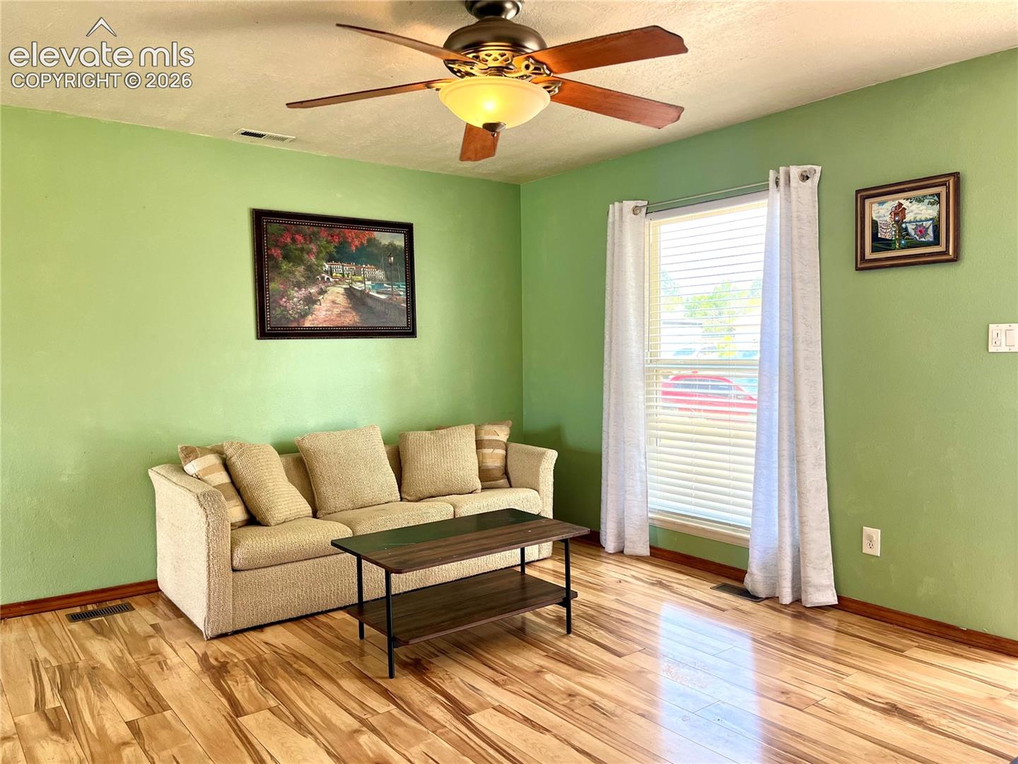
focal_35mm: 26
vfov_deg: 53.1
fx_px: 765
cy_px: 382
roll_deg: +1.1
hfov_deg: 67.3
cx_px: 509
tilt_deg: -3.0
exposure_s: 1/120
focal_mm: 5.1
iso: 64
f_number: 1.6
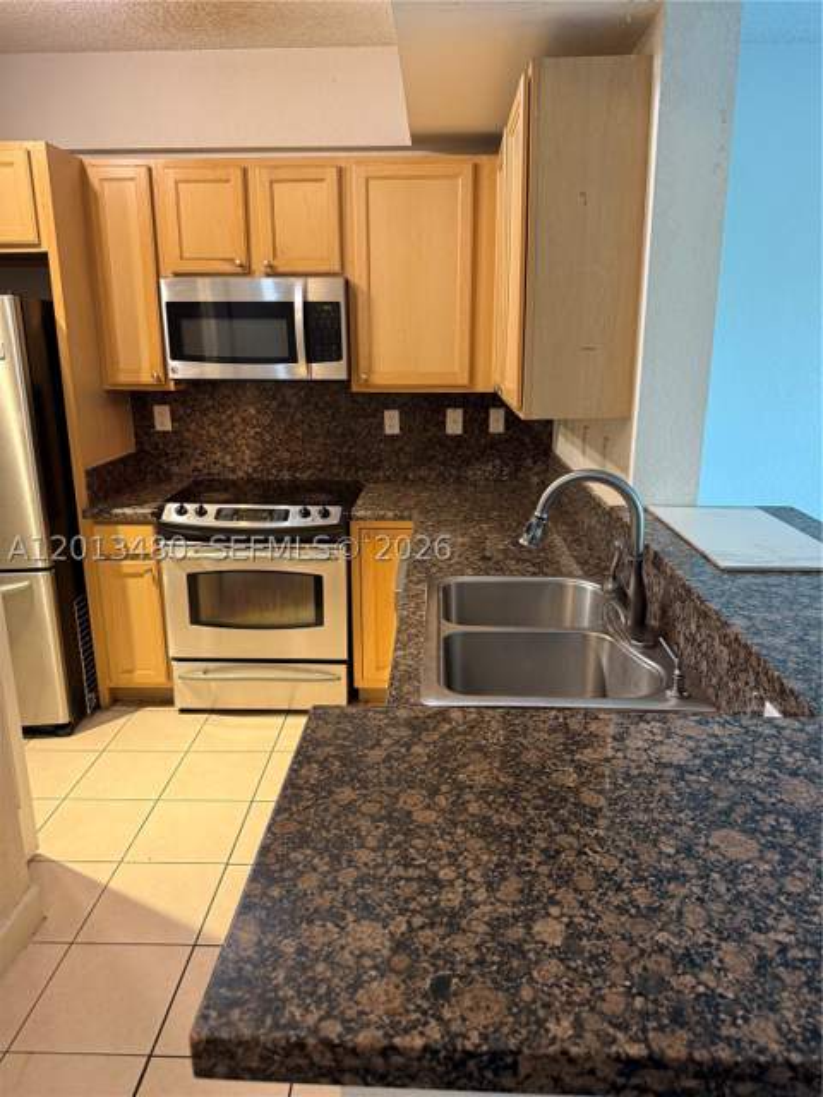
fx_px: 761
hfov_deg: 56.8
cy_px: 548
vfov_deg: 71.6
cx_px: 412
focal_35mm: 24
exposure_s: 1/60
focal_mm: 6.76
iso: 250
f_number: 1.78
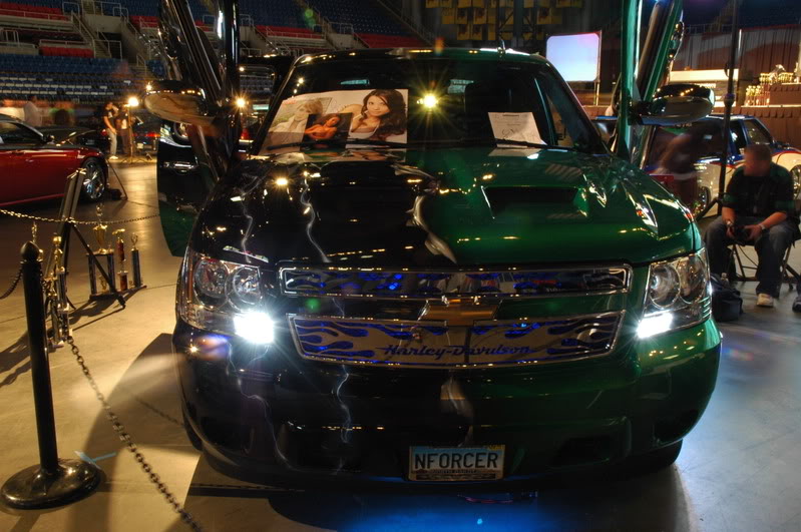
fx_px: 800
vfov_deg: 36.8
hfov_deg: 53.2
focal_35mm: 36
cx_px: 400
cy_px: 266
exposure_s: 5
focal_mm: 24
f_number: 18
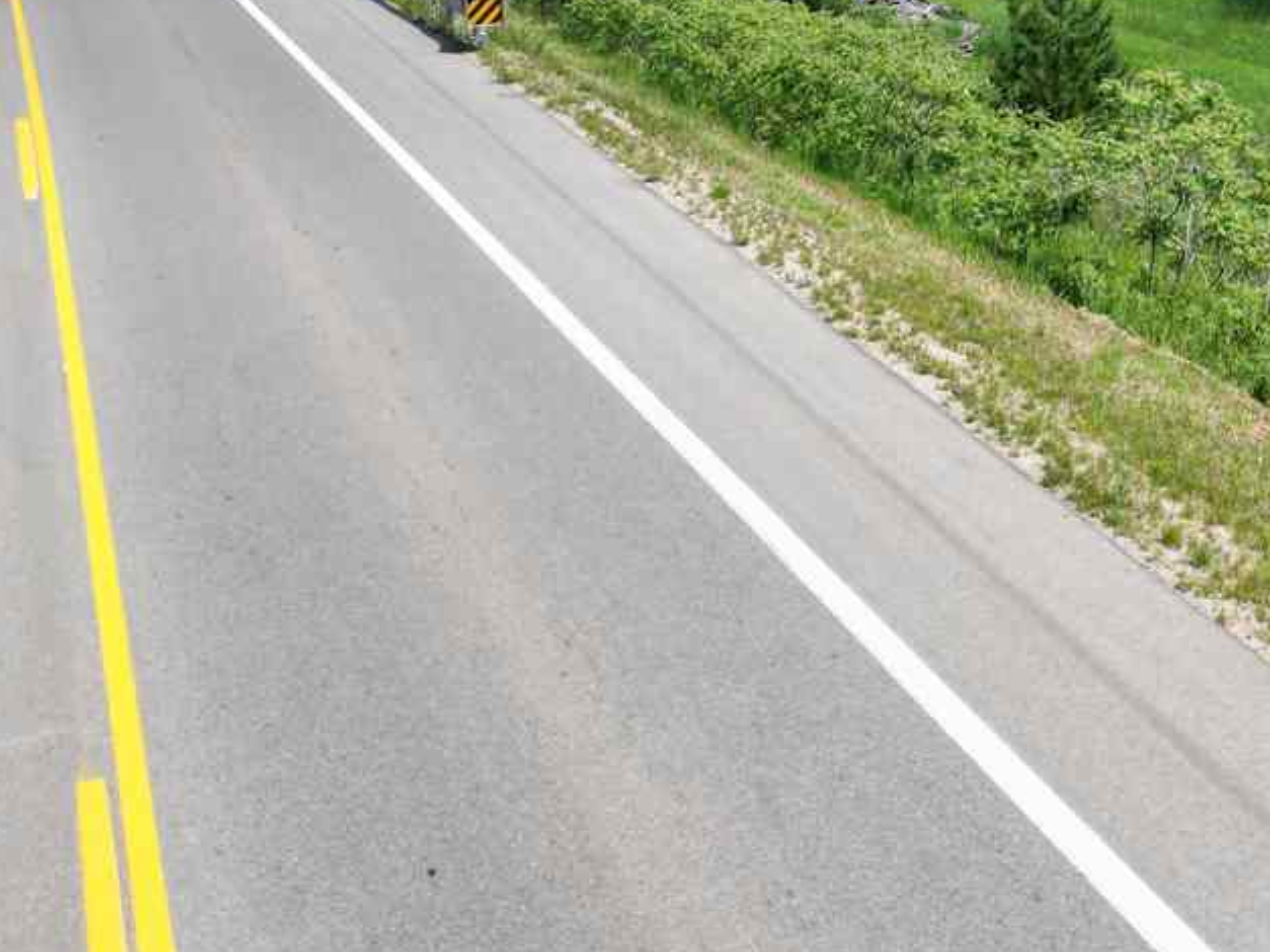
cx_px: 1027
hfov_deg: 37.4
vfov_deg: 28.2
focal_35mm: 49
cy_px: 36
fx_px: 1797
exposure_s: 1/3200
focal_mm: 6.72
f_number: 1.7
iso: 100
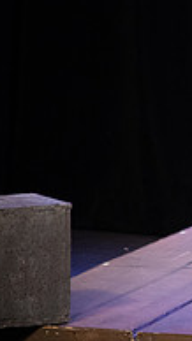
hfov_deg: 1.0
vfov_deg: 1.9
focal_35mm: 1161
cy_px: 35
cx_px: 498
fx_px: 10517
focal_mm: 370
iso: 5600
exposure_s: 1/160
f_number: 6.3
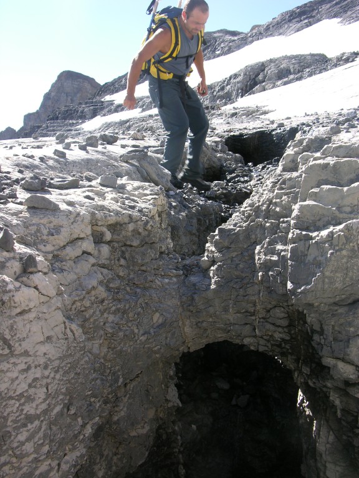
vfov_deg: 52.6
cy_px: 239
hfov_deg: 40.7
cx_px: 180
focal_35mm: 35
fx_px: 484
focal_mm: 8.9
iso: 50
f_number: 5
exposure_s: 1/112
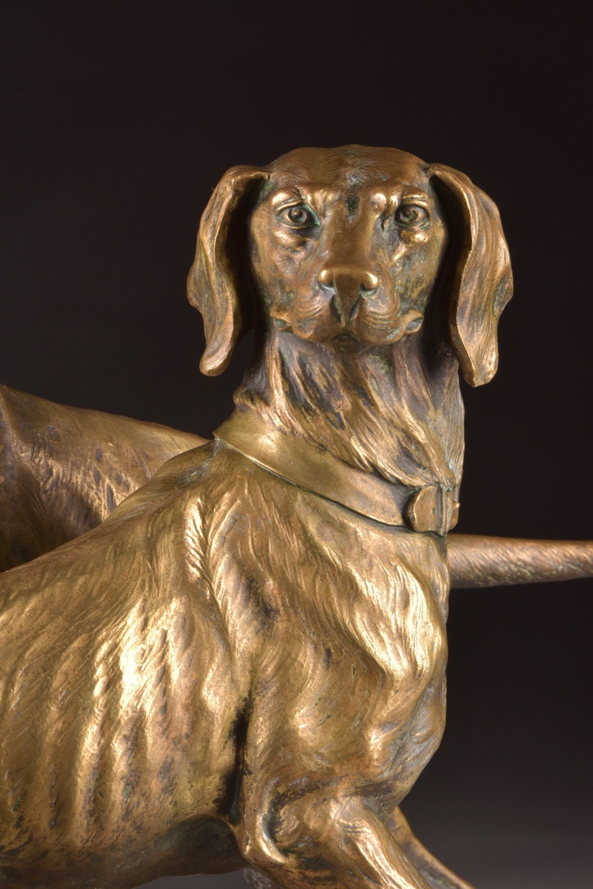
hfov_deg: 7.2
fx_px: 4690
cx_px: 296
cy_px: 444
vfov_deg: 10.8
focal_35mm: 190
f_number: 25
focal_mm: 190
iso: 400
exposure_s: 1/125
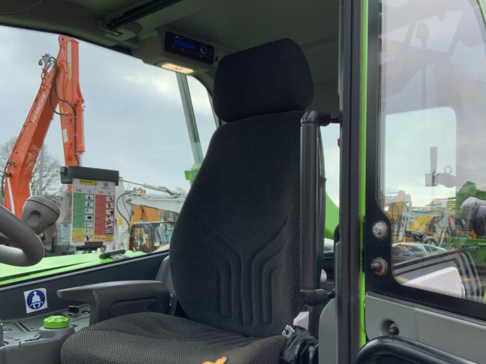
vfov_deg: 37.5
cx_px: 254
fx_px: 534
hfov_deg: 49.0
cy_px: 229
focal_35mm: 38
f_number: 1.8
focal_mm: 3
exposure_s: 1/386
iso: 16
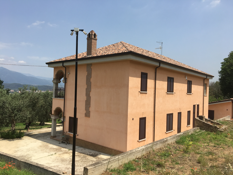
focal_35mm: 29
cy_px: 88
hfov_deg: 61.7
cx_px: 116
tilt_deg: +0.5
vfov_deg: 48.2
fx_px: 195
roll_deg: -1.6
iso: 25
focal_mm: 4.15
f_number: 2.2
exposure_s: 1/1570
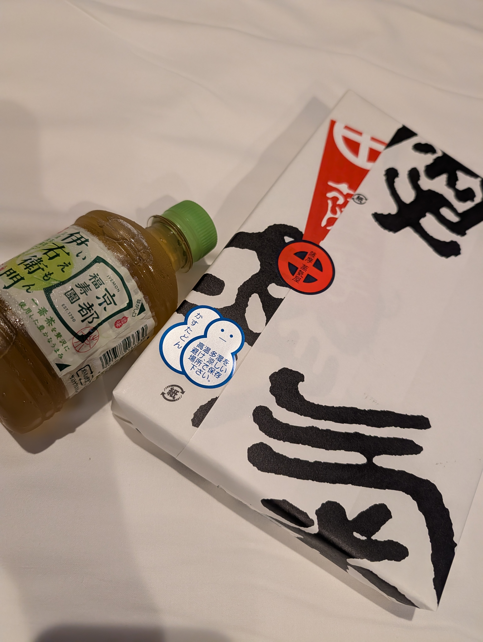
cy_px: 321
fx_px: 445
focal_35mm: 24
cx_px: 242
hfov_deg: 56.9
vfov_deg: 71.5
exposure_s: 1/101
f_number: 1.68
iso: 646
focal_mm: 6.9
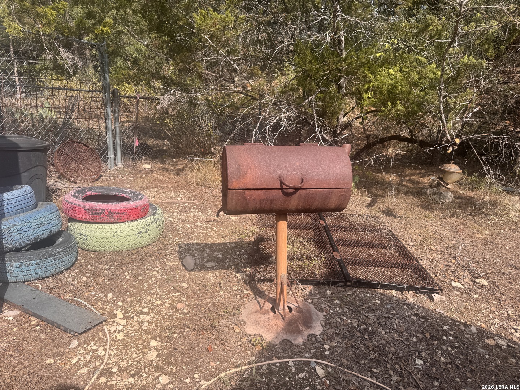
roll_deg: -1.6
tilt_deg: -17.5
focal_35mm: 24
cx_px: 260
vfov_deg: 56.8
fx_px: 361
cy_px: 195
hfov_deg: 71.6
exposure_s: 1/1980
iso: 80
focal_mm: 6.76
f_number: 1.78
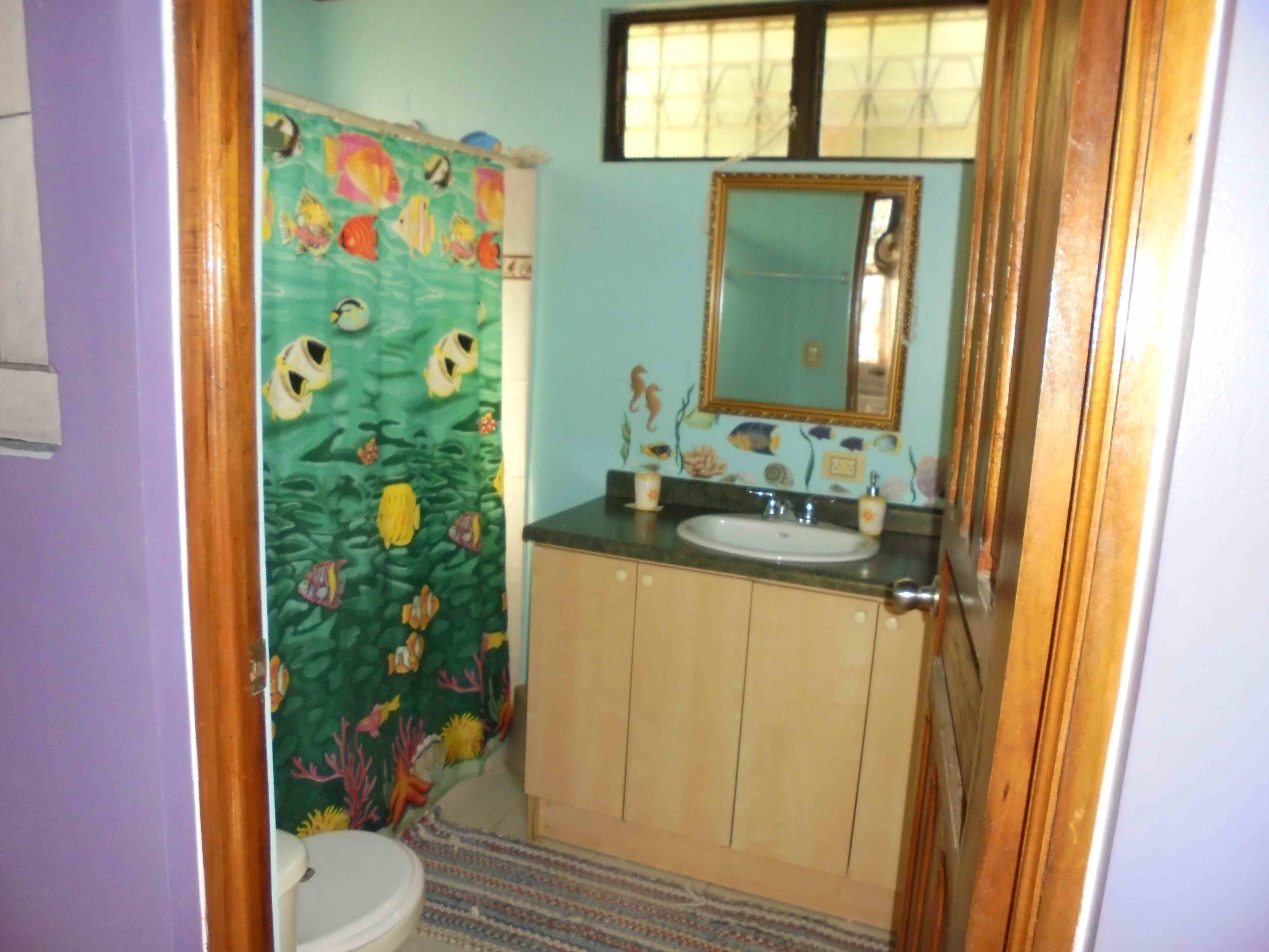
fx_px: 953
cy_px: 476
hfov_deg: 67.3
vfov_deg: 53.1
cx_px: 634
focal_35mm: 26
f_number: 3.5
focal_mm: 4.6
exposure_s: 1/30
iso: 400
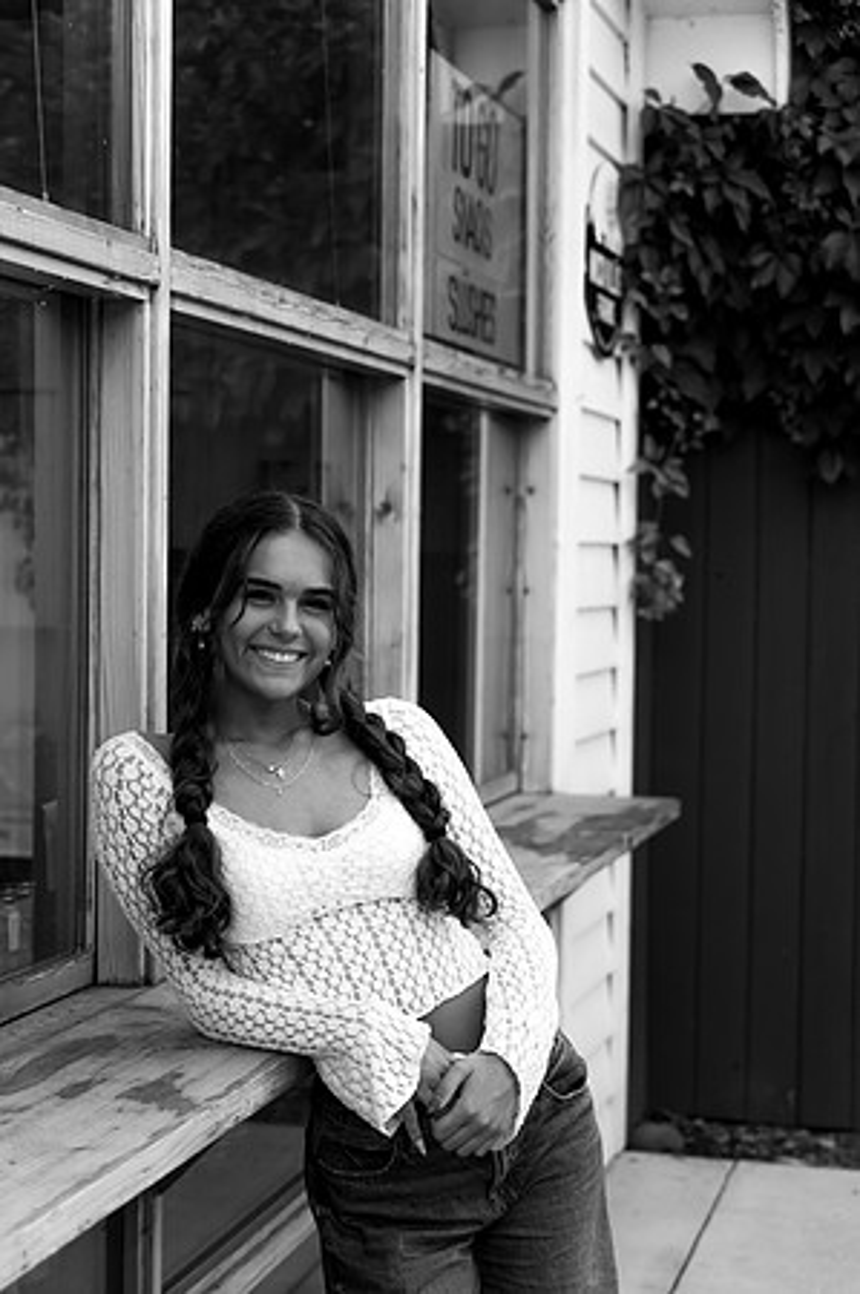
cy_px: 647
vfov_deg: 32.9
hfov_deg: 22.2
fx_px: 2191
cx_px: 430
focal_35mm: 61
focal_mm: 61
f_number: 4
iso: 1600
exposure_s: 1/800
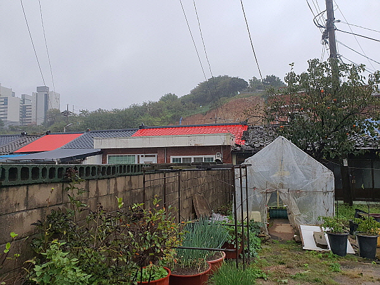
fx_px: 285
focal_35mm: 26
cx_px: 190
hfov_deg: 67.3
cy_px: 142
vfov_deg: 53.1
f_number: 2.4
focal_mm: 4.3
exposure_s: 1/120
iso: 80
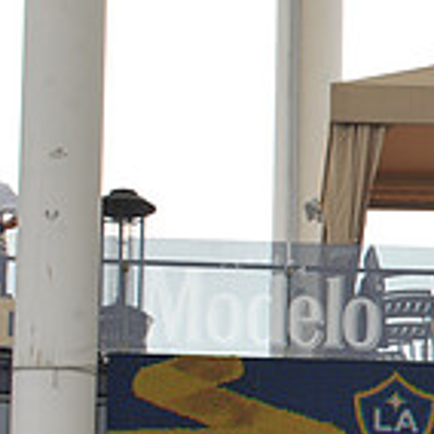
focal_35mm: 415
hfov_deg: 4.2
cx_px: 880
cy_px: 339
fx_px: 5887
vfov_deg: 4.2
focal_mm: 120
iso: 320
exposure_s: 1/400
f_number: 10
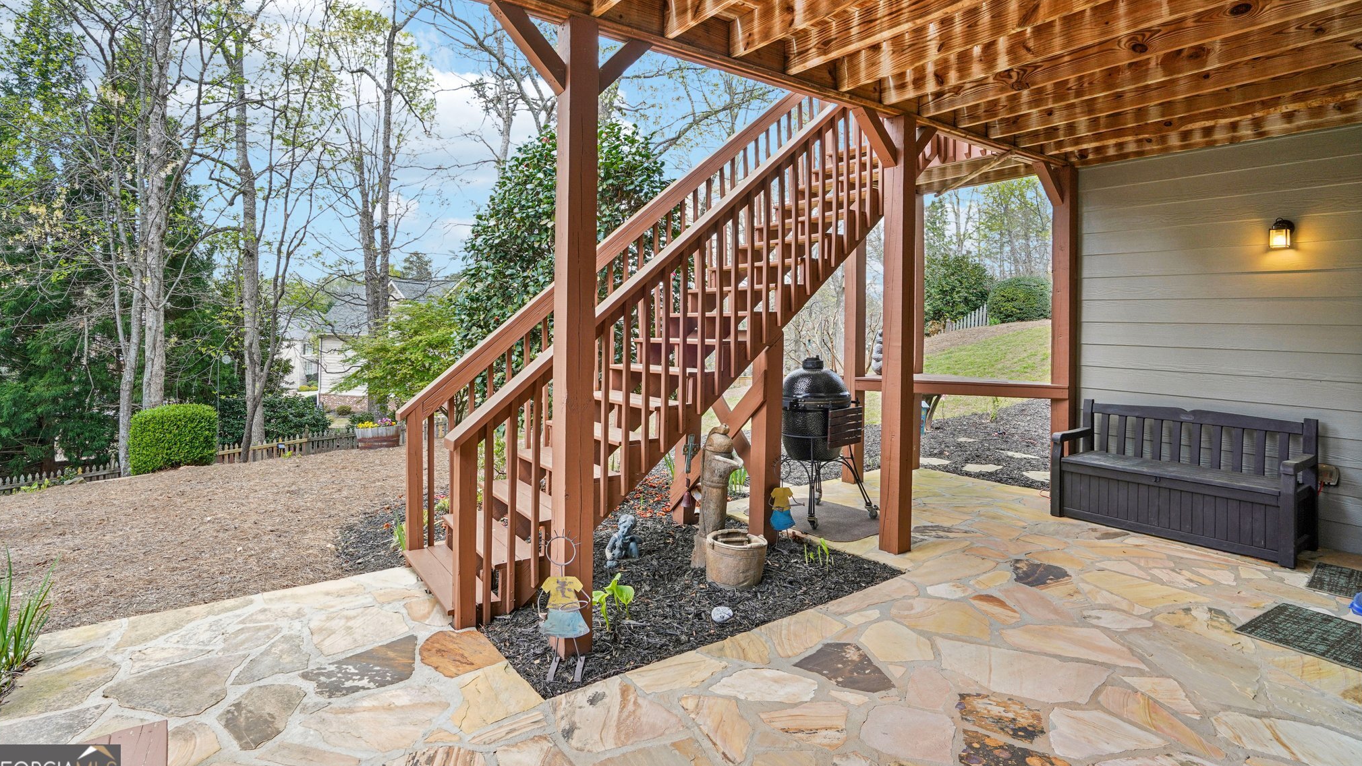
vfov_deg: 63.7
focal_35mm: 17
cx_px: 674
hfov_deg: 95.9
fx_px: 614
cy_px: 330
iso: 320
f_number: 10
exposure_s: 1/30
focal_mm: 16
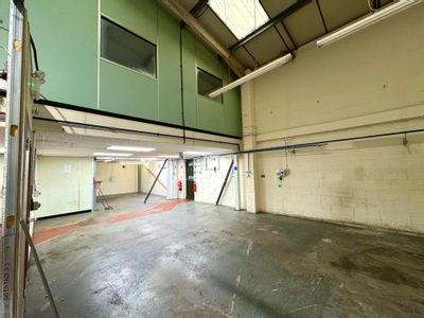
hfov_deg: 102.1
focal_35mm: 14
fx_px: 171
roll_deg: +1.8
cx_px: 212
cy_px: 159
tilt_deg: +3.2
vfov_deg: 85.7
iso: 200
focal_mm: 2.22
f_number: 2.2
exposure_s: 1/100
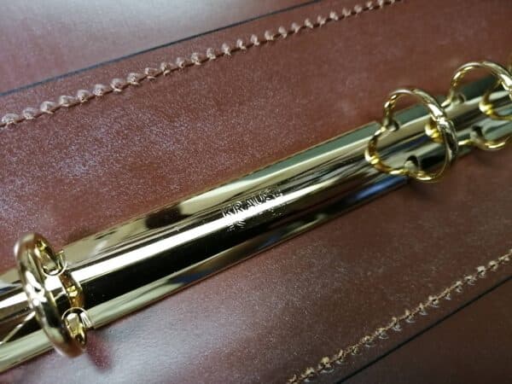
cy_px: 192
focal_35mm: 27
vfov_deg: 51.4
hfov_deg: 65.3
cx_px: 256
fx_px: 399
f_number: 1.8
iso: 160
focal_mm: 3.62
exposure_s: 1/33.3
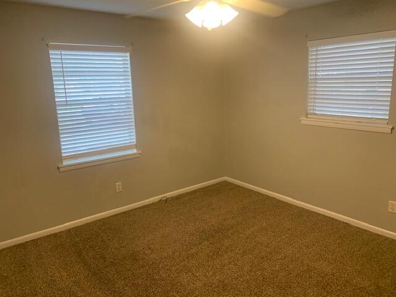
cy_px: 148
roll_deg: +0.5
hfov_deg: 67.3
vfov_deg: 53.1
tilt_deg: -11.6
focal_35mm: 26
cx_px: 198
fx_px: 297
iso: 100
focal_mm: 4.25
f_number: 1.8
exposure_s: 1/60
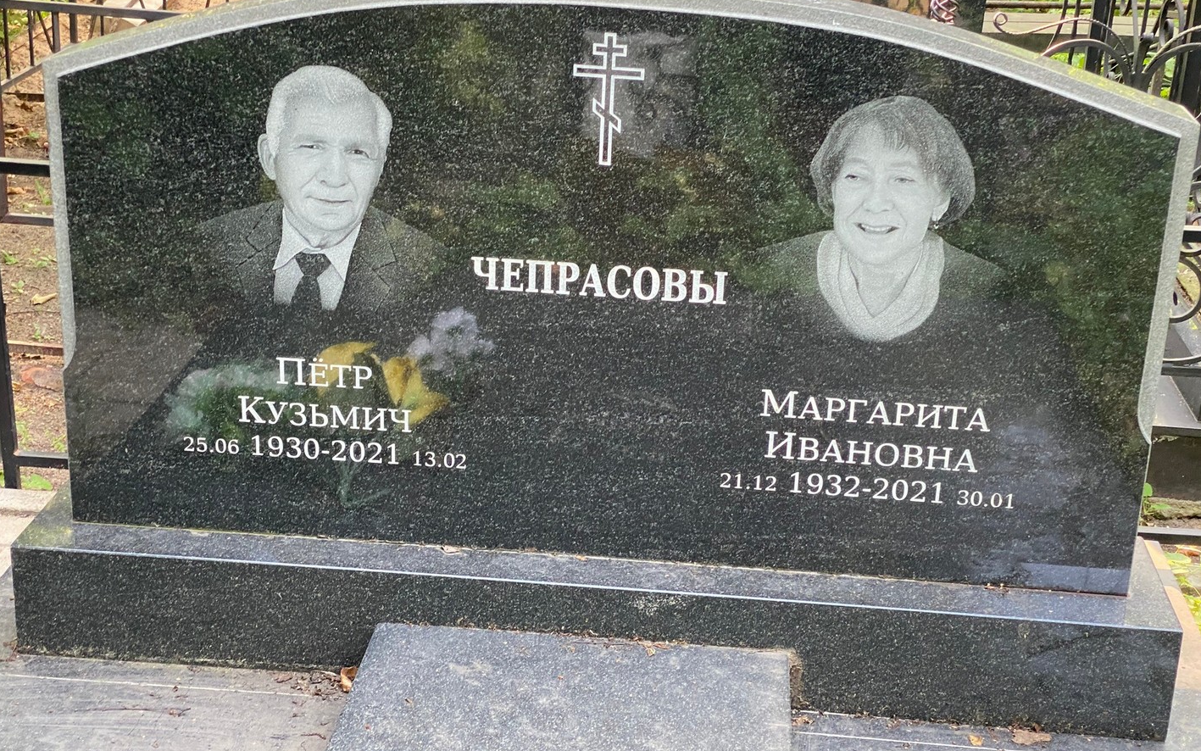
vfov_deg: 23.1
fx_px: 1833
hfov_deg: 36.3
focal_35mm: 56
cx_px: 602
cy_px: 353
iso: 160
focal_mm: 6
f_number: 2
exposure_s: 1/113
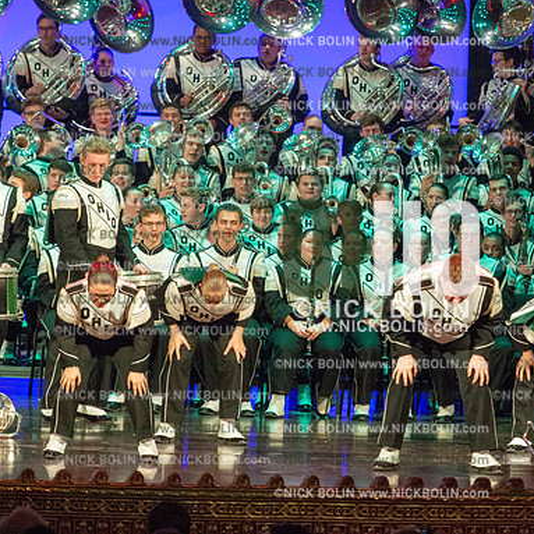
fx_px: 4939
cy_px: 266
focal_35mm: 283
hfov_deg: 6.2
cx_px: 381
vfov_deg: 6.2
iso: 8000
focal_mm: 220
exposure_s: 1/320
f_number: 5.6
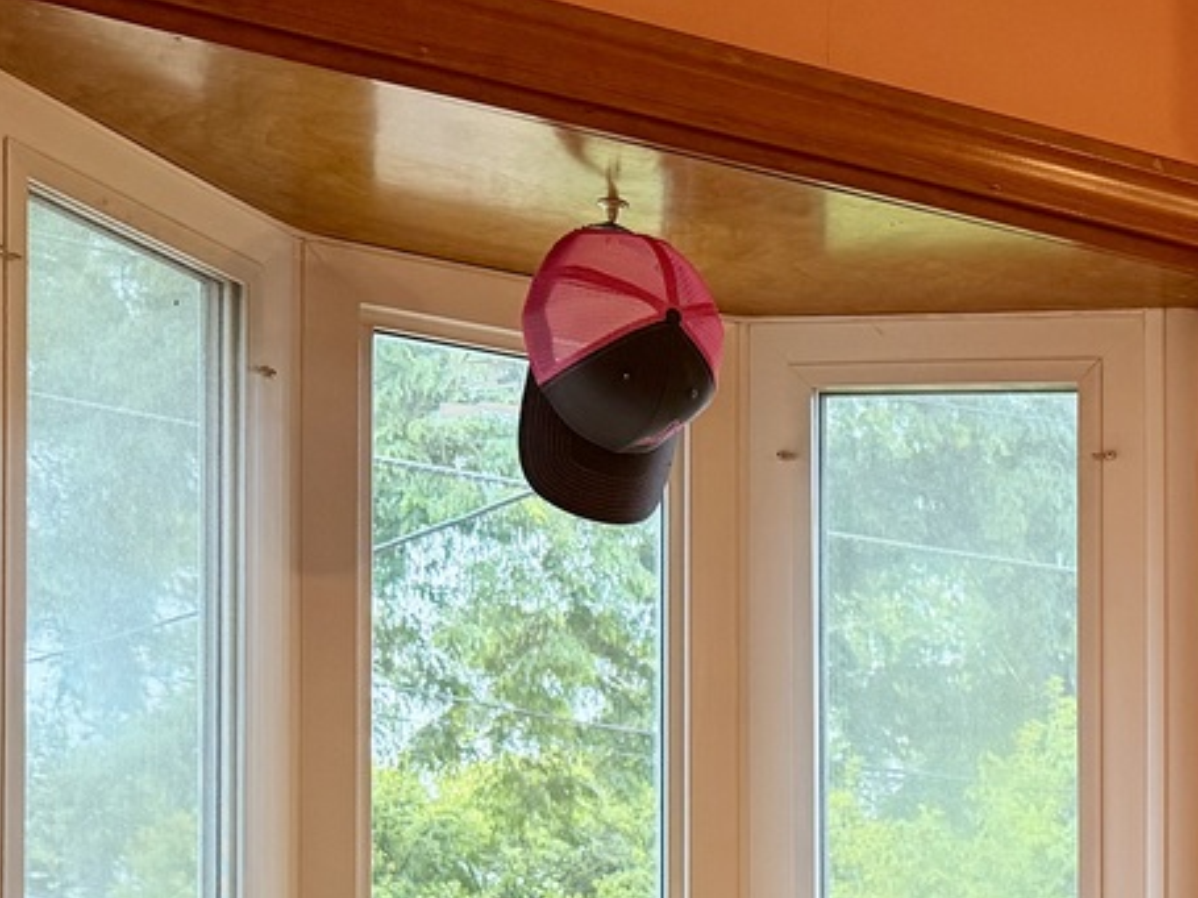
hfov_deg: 22.5
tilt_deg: -0.5
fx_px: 2630
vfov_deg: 18.3
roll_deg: +0.3
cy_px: 1114
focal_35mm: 76
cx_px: 1619
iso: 250
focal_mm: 6.76
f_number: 1.78
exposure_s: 1/120
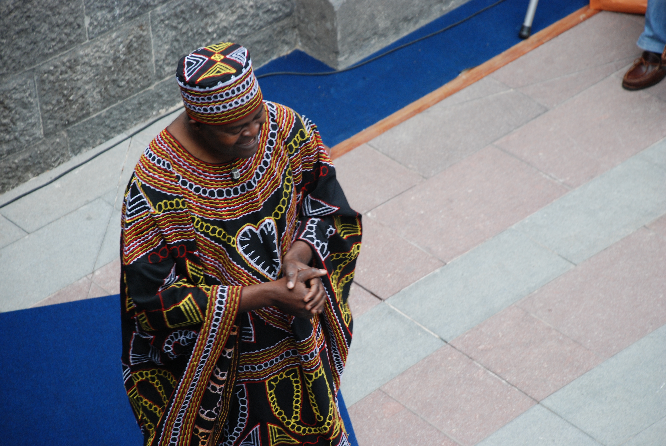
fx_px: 2778
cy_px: 223
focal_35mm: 150
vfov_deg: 9.2
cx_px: 333
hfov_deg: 13.7
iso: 320
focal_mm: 100
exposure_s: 1/125
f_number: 5.6
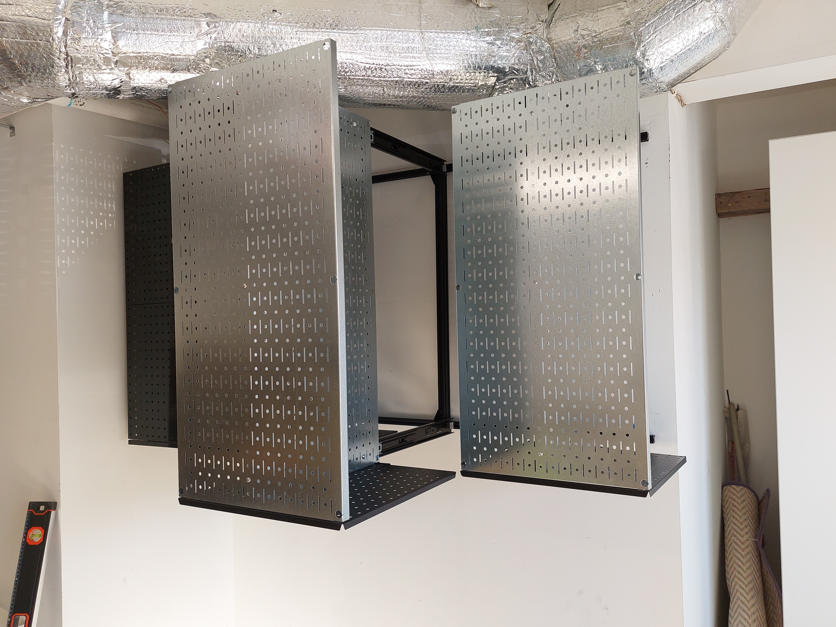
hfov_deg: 67.3
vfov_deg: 53.1
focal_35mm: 26
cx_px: 419
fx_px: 628
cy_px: 324
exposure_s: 1/120
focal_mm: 5.23
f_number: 1.8
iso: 50
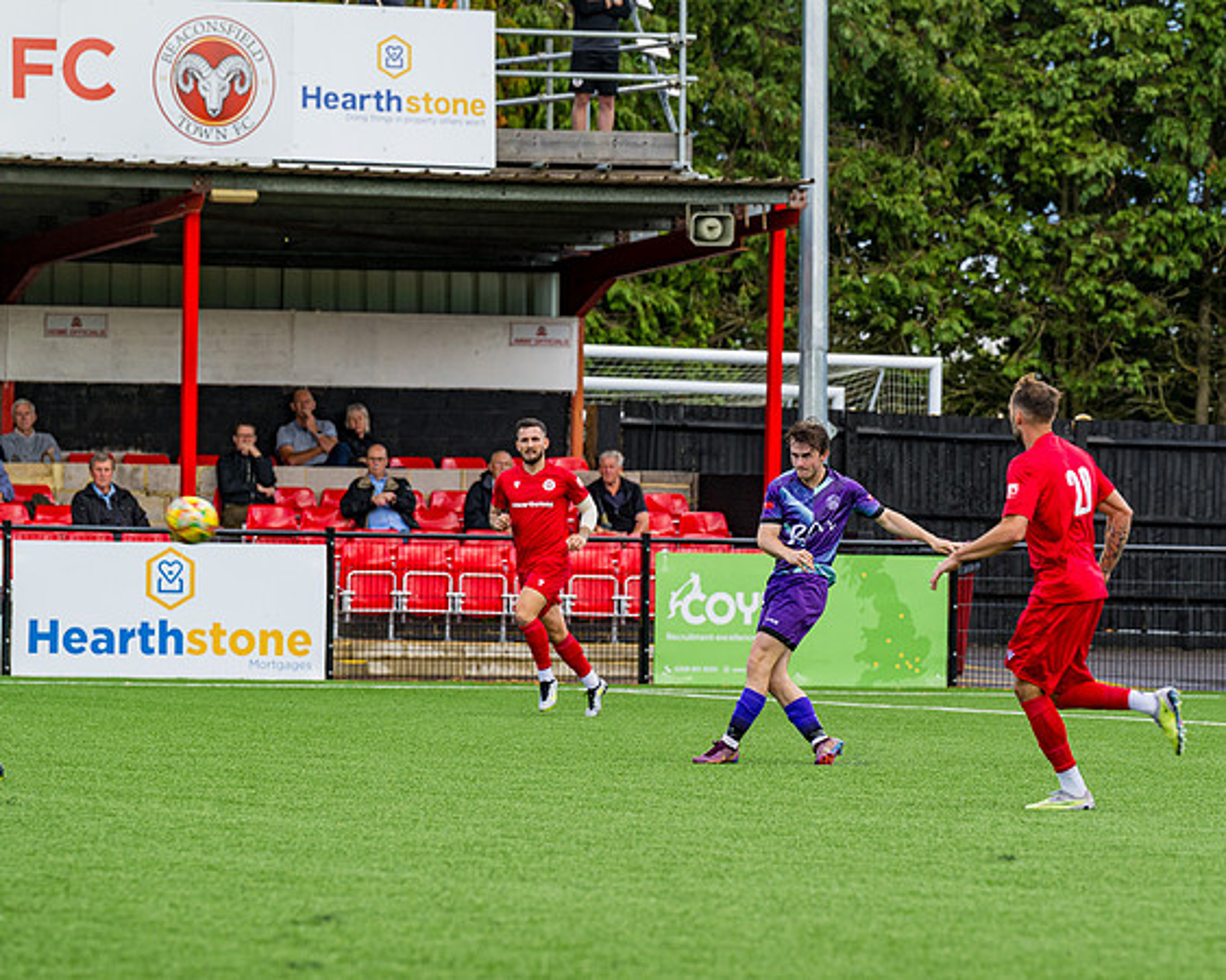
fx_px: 9525
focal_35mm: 263
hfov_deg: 7.4
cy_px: 527
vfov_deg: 5.9
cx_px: 785
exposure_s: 1/500
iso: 200
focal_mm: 190
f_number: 5
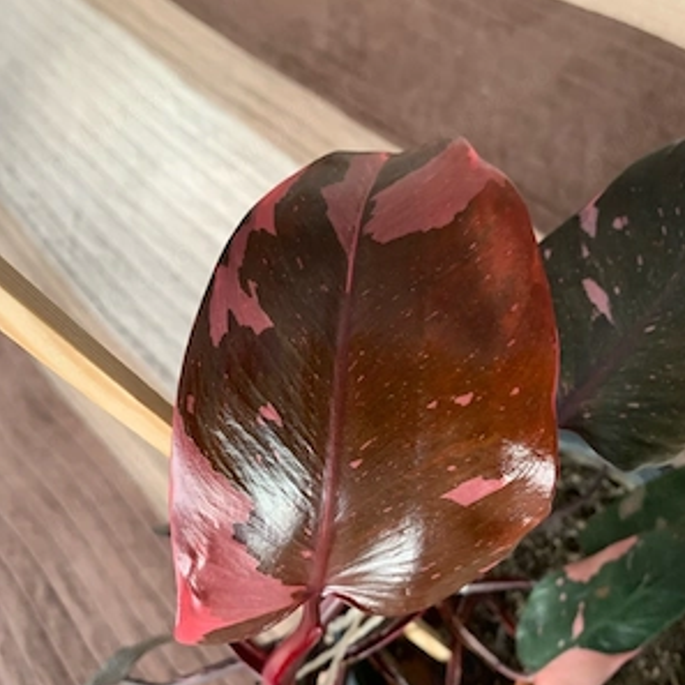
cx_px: 344
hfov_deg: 52.5
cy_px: 328
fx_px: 694
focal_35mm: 31
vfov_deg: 52.5
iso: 200
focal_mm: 4.25
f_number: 1.8
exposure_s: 1/60
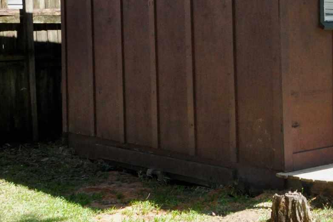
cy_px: 28
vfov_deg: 14.4
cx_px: 361
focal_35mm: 94
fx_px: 869
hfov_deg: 20.7
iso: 1250
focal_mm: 24
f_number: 16
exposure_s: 1/200
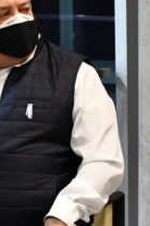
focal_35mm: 189
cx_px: 225
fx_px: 1181
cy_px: 211
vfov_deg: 10.8
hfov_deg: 7.2
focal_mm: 34
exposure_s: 1/125
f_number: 4.2
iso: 2000
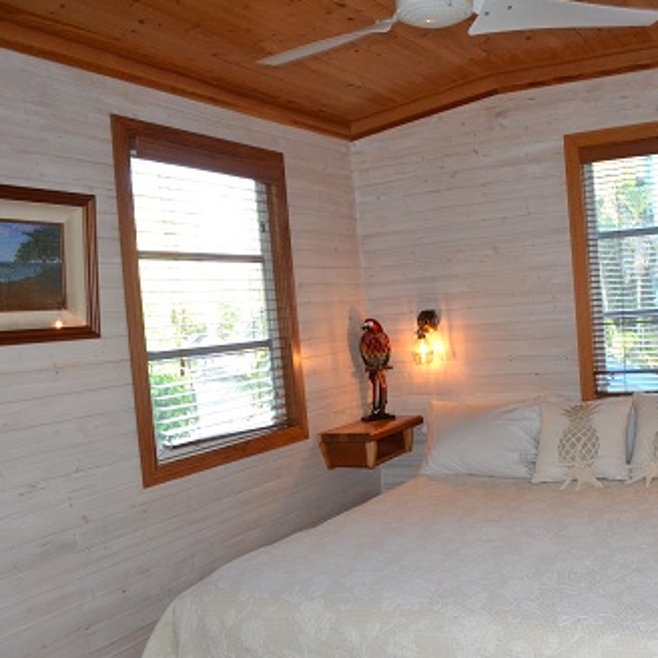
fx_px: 753
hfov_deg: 45.9
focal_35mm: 35
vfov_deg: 47.2
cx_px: 477
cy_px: 328
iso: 3200
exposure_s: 1/125
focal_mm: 18
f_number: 7.1
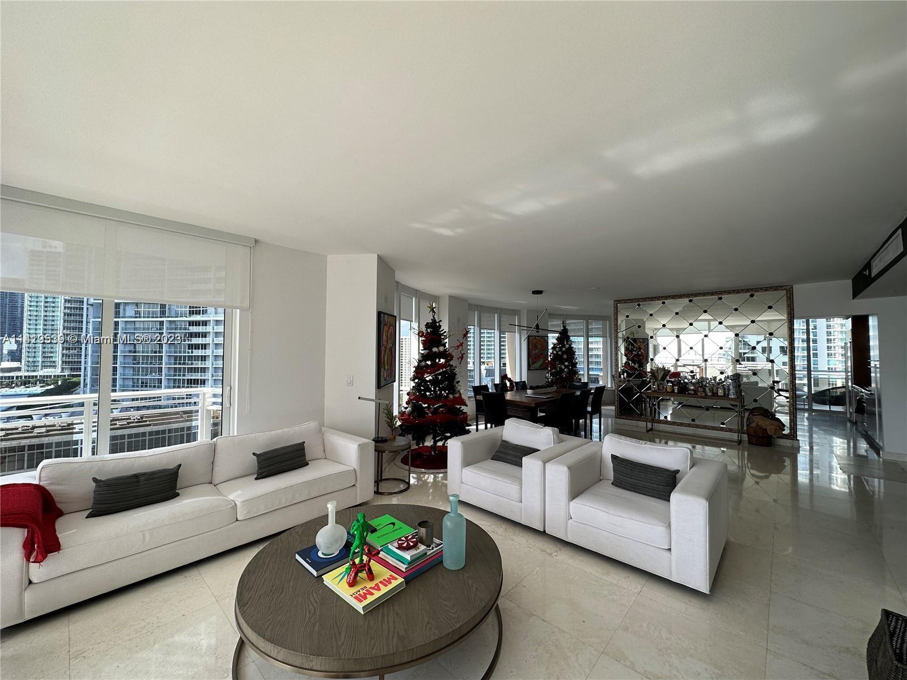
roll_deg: -0.6
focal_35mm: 14
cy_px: 340
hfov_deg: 102.1
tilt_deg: +2.1
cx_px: 454
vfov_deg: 85.7
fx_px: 367
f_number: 2.2
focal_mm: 2.22
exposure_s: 1/251
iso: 40
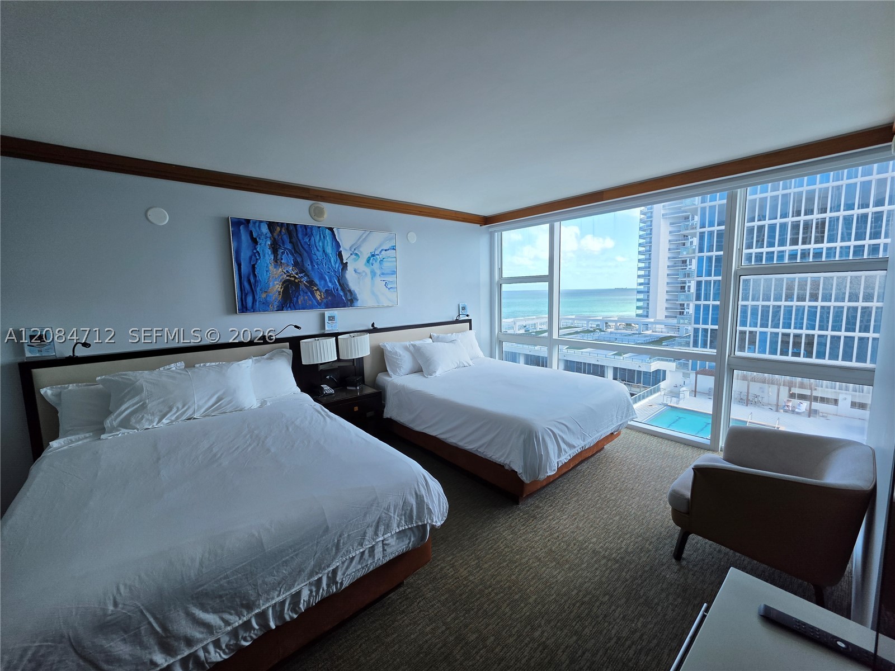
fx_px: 336
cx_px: 448
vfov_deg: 89.9
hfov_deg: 106.2
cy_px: 336
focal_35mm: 13
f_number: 1.9
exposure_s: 1/120
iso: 20
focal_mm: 2.2
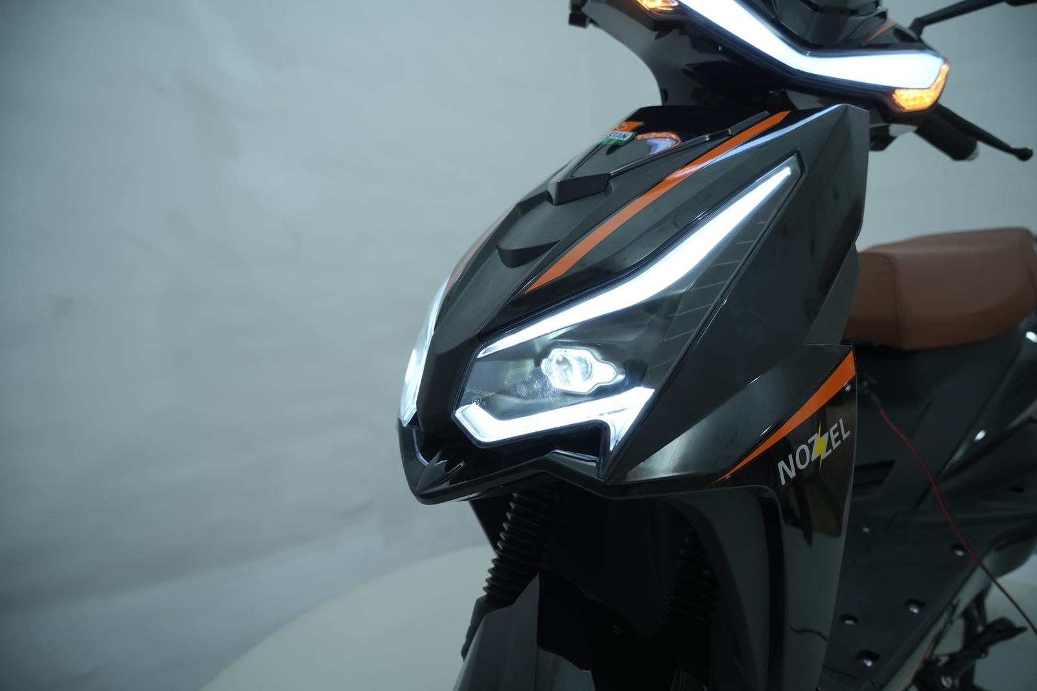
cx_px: 518
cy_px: 346
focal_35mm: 24
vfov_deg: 53.1
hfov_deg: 73.7
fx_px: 691
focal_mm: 24
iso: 320
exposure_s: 1/100
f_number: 4
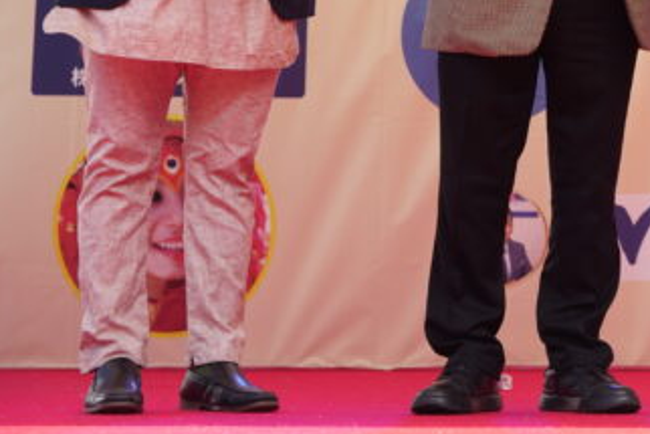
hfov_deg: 12.1
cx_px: 1013
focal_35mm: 161
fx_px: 2906
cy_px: -217
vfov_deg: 8.4
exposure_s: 1/500
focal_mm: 50.6
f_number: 5
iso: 320
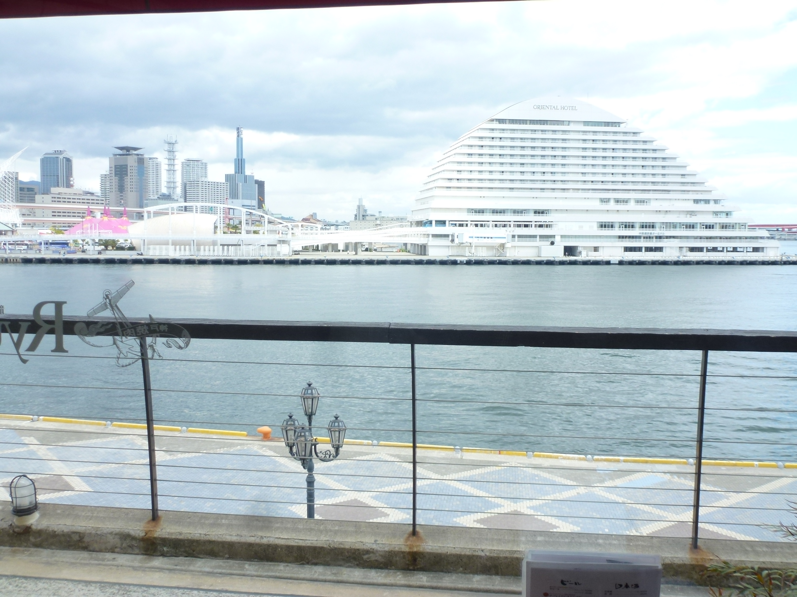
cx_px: 398
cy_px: 298
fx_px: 760
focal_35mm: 33
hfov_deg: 55.4
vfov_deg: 42.9
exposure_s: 1/400
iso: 100
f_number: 3.6
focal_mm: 5.9
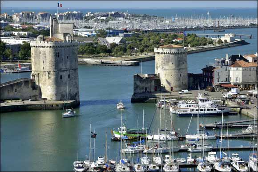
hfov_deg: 17.1
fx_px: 860
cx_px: 129
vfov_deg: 11.4
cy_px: 86
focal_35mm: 120
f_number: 11
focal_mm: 120
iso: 100
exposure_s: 1/125
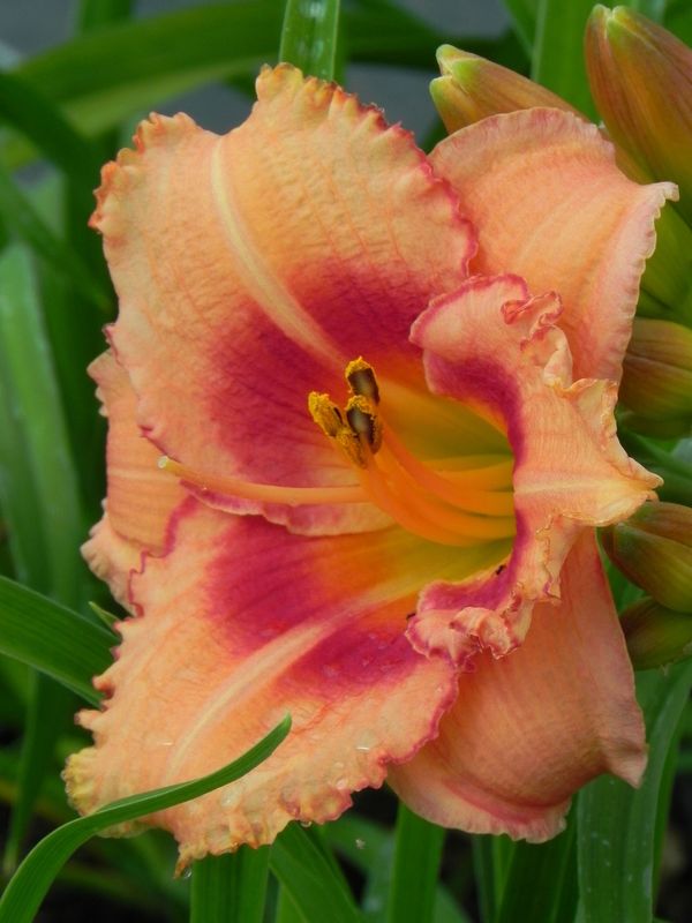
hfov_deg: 8.1
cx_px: 346
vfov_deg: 10.7
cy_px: 462
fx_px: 4904
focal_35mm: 184
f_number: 8
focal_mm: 32.7
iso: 160
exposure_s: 1/250
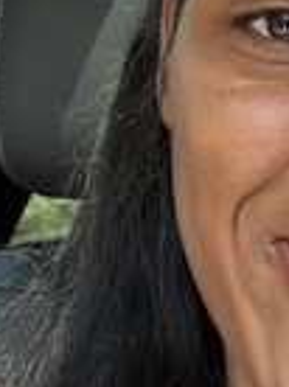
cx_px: 419
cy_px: 224
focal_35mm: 109
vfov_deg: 18.1
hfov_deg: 12.9
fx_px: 1217
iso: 64
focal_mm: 2.71
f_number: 1.9
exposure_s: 1/121
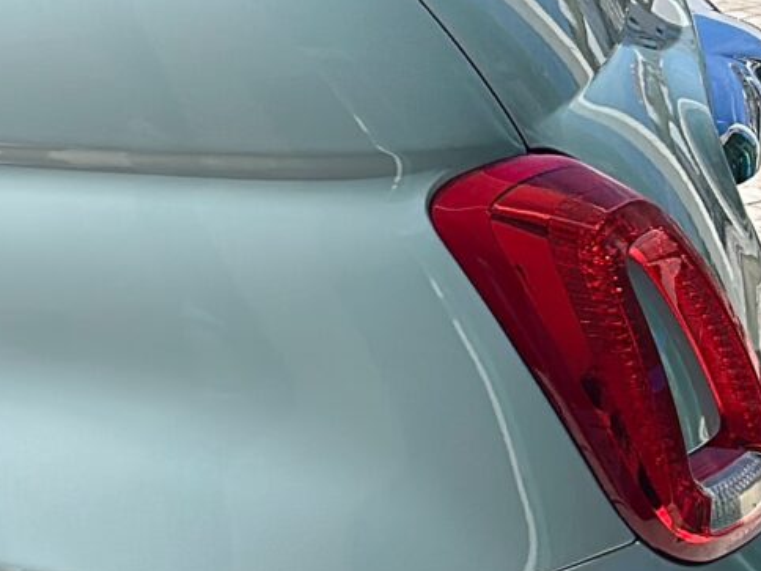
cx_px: -942
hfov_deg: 12.7
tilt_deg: -18.1
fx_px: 2792
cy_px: 264
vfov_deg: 11.7
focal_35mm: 127
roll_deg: -2.0
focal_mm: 6.86
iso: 59
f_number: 1.78
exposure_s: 1/4386
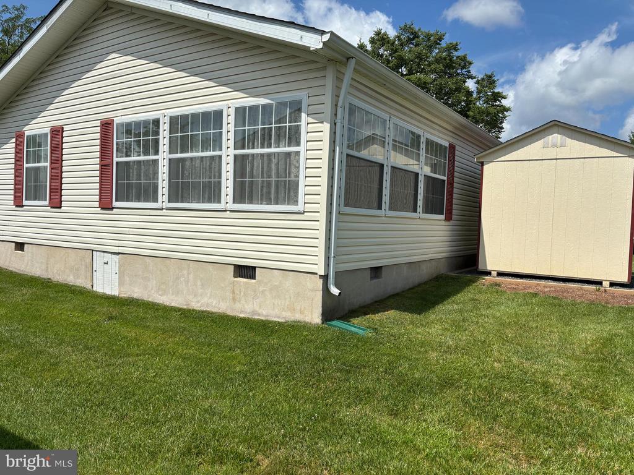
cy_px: 238
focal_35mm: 26
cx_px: 317
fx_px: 476
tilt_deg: -2.2
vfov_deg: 53.1
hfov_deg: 67.3
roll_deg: -1.5
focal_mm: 5.96
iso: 50
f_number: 1.6
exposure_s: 1/5952
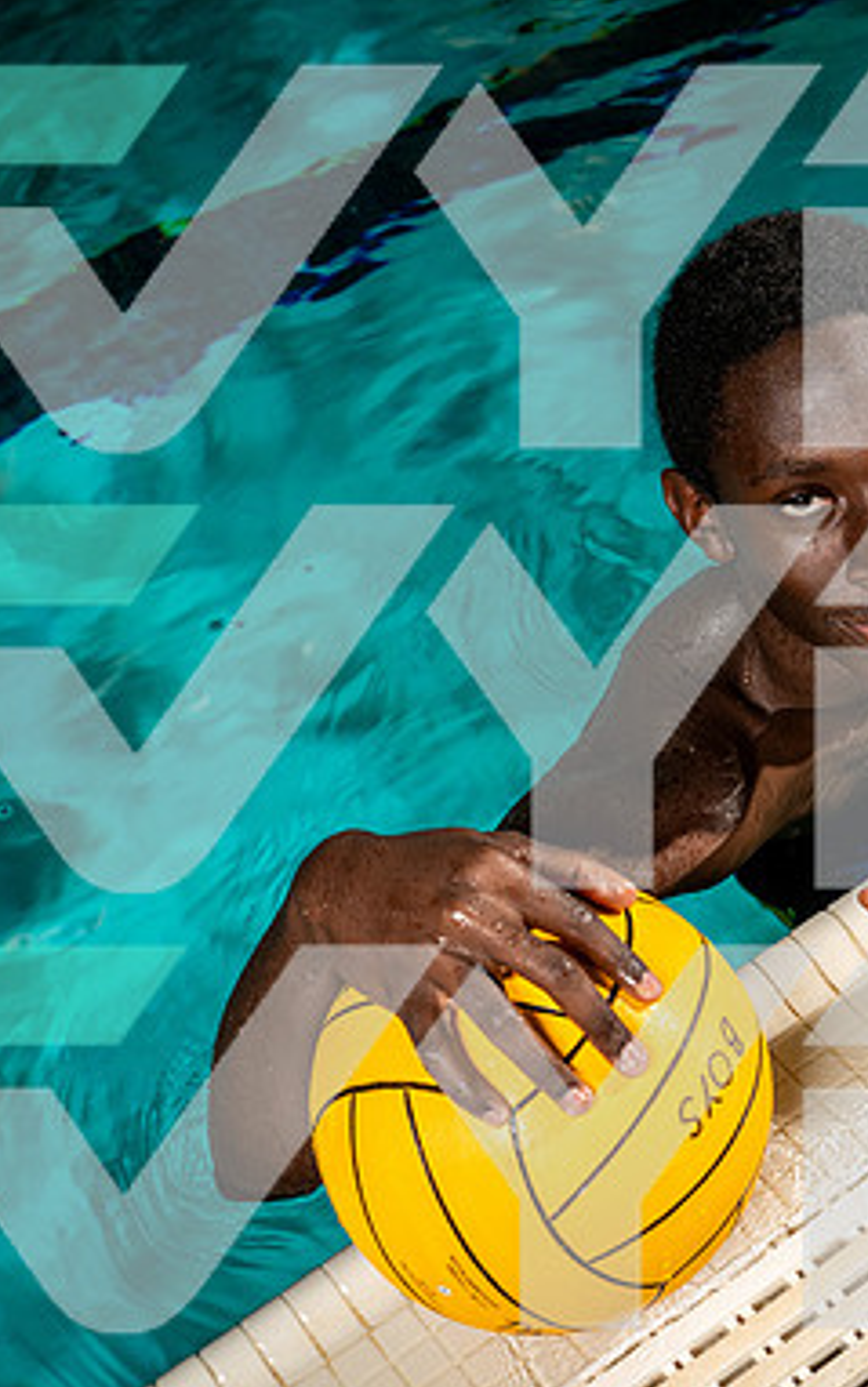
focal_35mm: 82
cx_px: 745
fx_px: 3101
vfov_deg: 25.2
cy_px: 699
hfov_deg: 15.8
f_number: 5.6
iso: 640
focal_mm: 53
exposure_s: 1/250
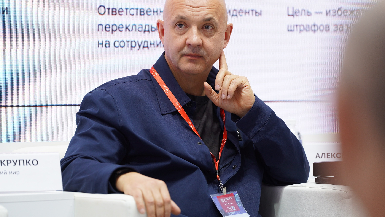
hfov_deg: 10.3
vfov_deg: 5.8
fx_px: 2144
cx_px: 193
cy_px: 91
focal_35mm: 210
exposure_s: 1/100
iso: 640
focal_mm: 200
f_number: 3.2
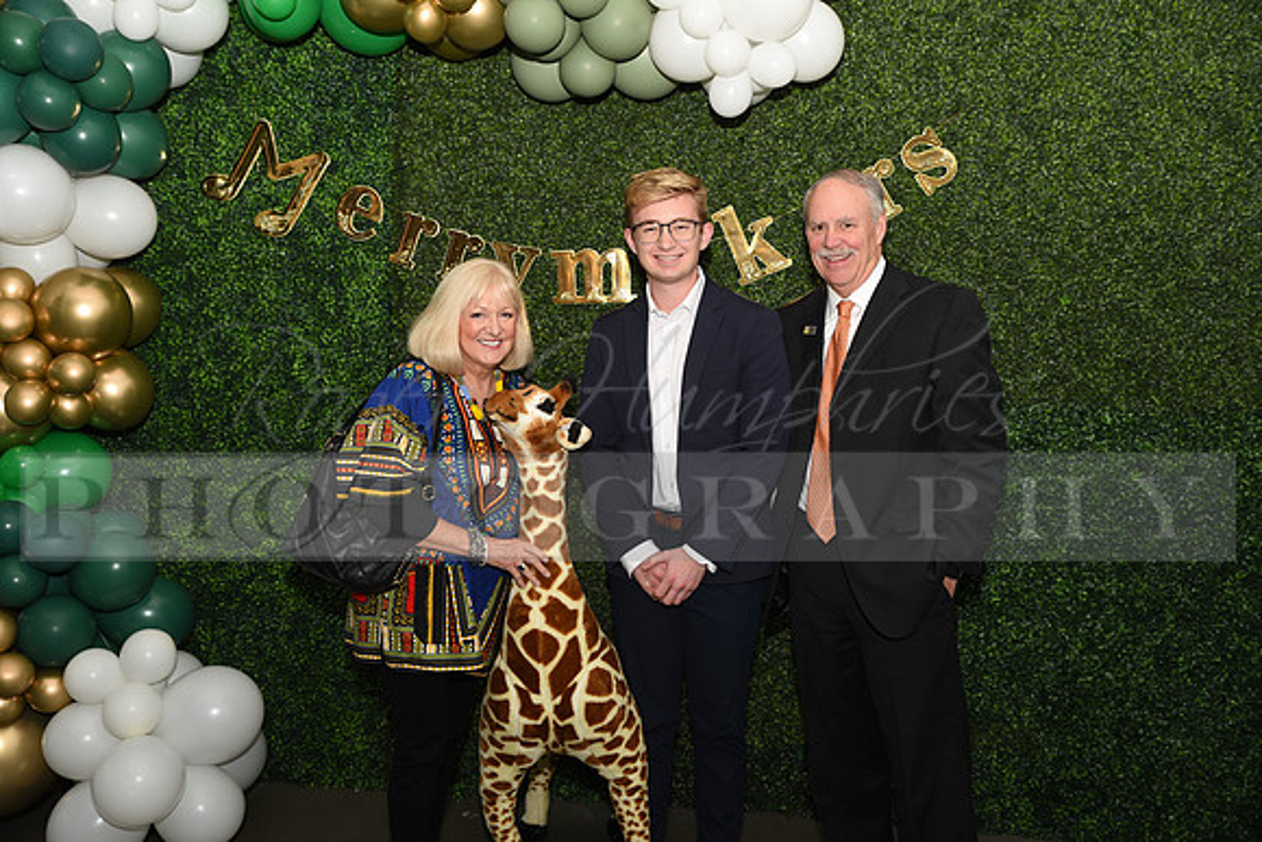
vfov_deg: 37.9
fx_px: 1227
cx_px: 631
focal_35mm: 35
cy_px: 421
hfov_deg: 54.4
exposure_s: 1/60
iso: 100
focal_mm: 35
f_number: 4
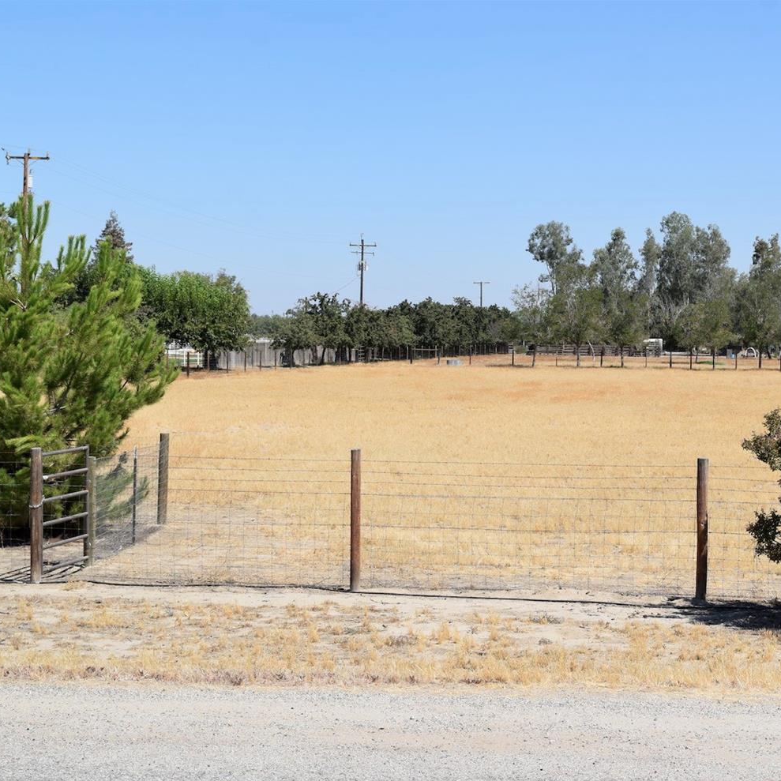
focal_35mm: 68
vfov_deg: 25.5
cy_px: 394
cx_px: 546
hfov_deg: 25.3
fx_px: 1727
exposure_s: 1/400
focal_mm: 35
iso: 200
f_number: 10
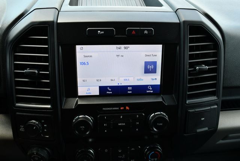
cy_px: 80
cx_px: 120
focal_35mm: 36
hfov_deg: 53.1
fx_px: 240
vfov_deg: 36.9
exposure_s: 1/250
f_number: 5.6
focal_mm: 18
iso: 400
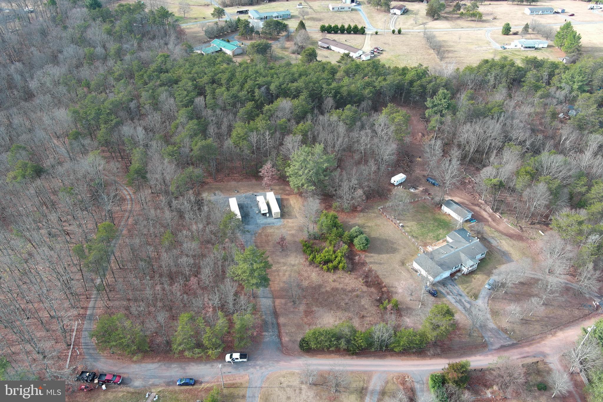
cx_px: 302
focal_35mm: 29
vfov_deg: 45.0
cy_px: 201
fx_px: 486
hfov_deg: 63.7
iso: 100
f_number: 2.8
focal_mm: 10.57
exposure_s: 1/195
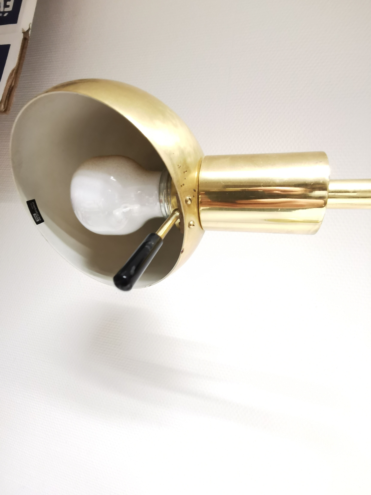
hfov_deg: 74.7
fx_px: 243
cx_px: 186
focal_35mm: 17
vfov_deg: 91.0
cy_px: 248
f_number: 2.2
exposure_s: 1/20
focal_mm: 2.26
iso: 640
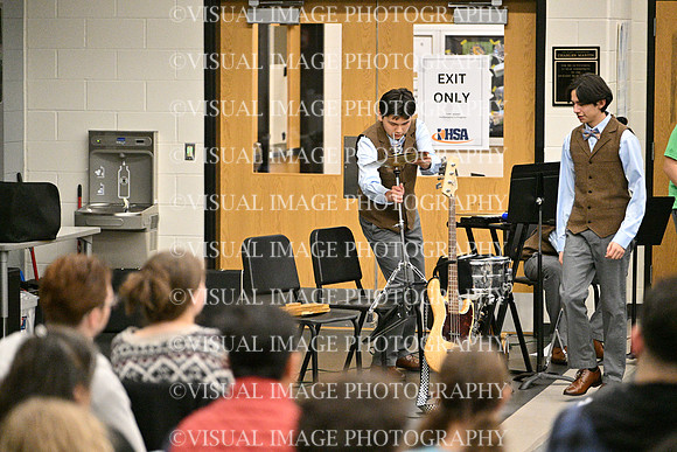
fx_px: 2408
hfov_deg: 16.0
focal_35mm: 128
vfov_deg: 10.7
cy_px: 226
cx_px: 338
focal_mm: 128
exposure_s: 1/1000
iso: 12800
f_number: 2.8
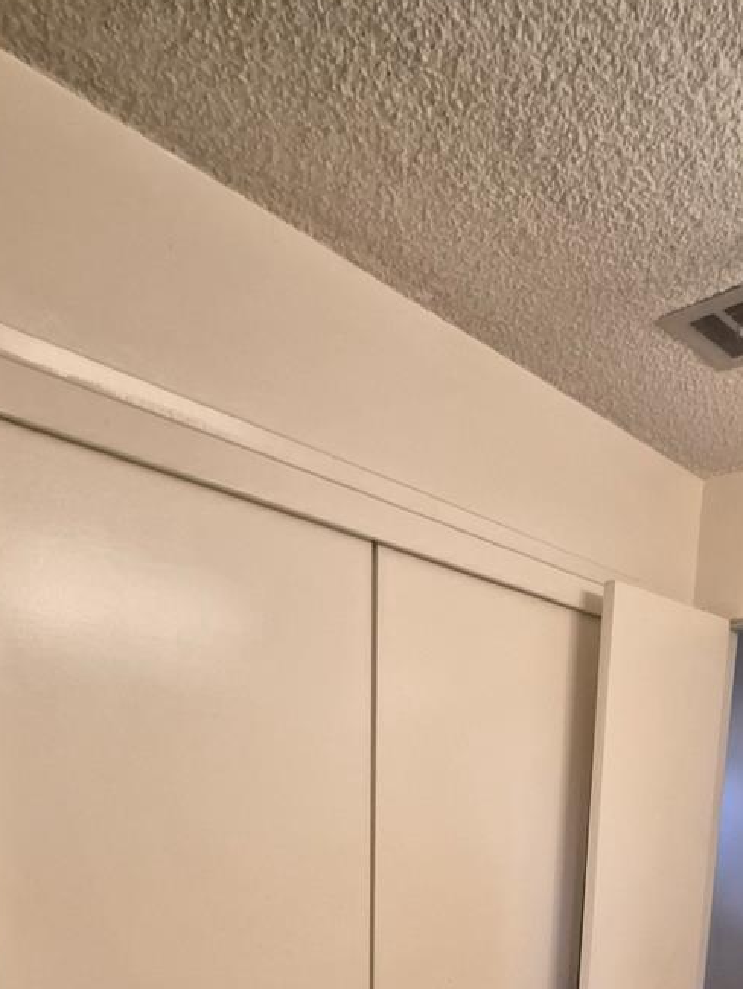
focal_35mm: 30
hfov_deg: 46.1
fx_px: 858
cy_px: 1047
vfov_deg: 46.8
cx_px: 497
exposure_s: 1/60
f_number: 2.2
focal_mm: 1.7
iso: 250
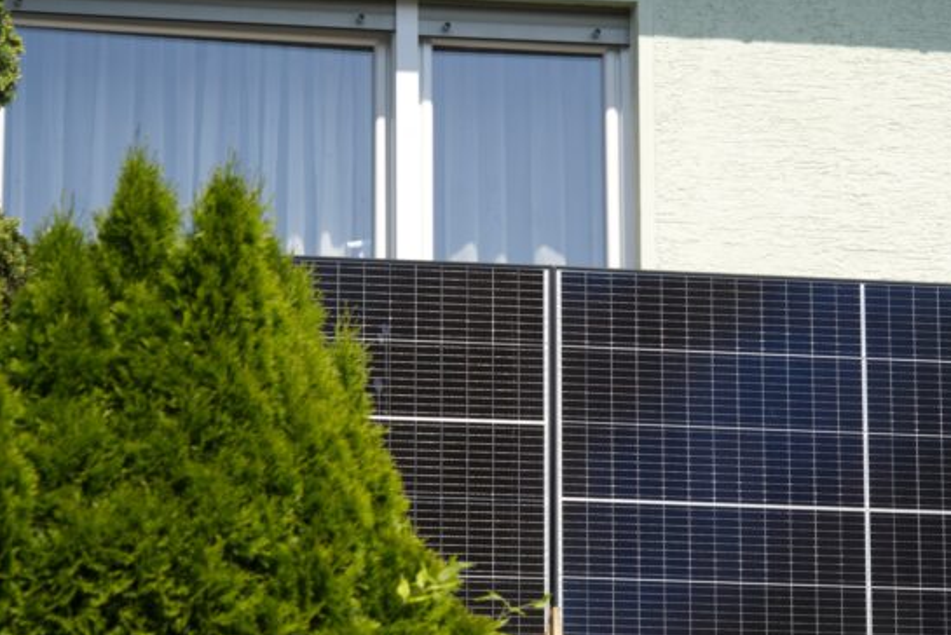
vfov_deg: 8.9
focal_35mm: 154
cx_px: 597
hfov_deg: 13.3
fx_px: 4070
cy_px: 374
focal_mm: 112
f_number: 7.1
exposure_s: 1/200
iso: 100
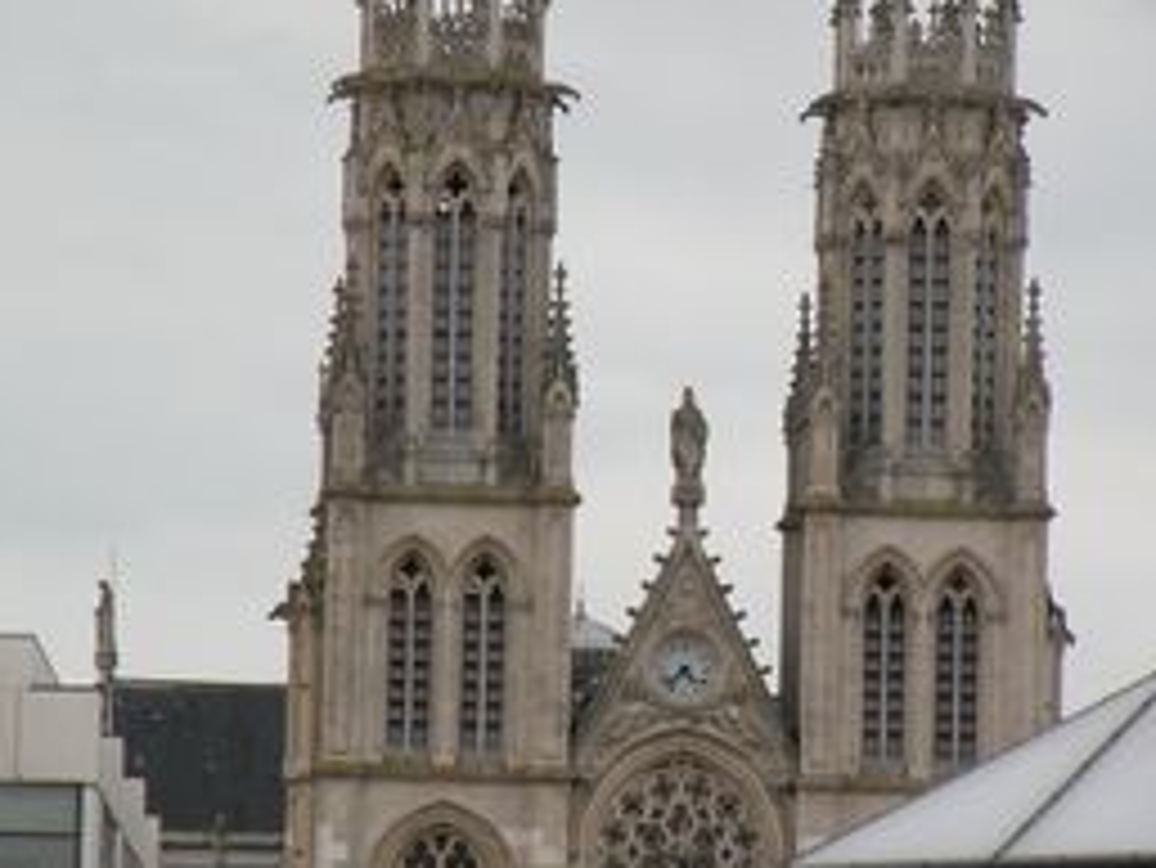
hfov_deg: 6.4
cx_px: 738
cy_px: 555
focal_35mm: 308
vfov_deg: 4.8
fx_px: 10290
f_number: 5
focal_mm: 27.4
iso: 64
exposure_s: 1/165
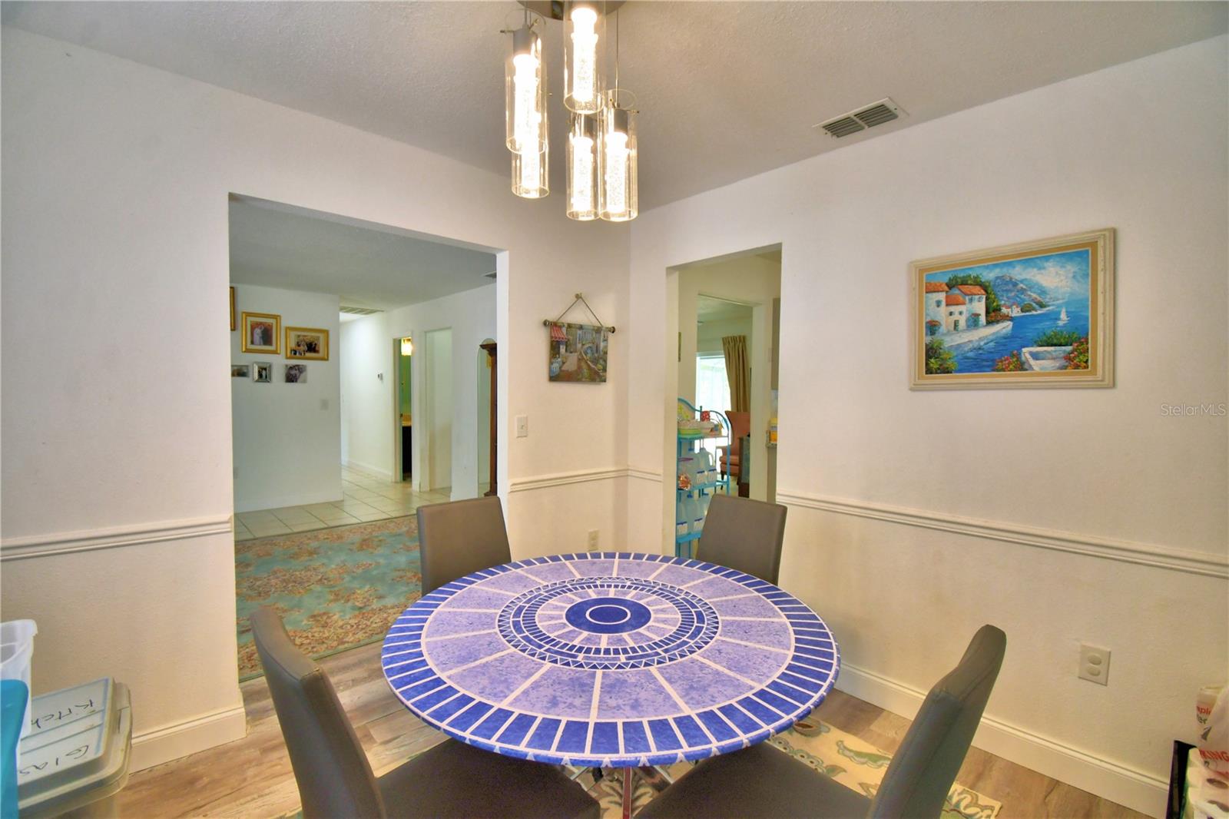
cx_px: 614
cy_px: 410
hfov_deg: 100.4
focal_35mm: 15
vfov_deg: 77.3
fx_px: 512
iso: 400
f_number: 4.5
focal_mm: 10
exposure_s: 1/80
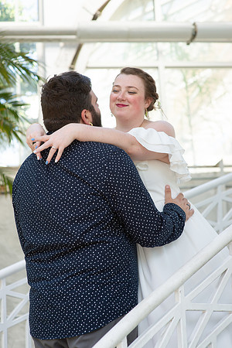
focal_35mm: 85
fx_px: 822
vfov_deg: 23.9
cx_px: 116
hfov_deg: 16.1
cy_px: 174
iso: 400
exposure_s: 1/320
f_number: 4
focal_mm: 85
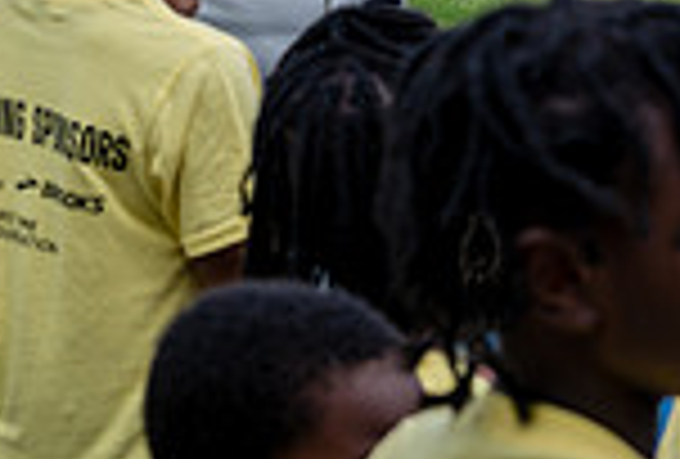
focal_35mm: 270
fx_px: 5120
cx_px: 452
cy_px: -284
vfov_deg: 5.1
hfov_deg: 7.6
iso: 100
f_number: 5
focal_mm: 59
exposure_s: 1/320
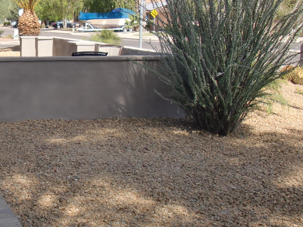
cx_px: 23
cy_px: 91
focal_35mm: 67
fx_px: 587
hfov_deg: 27.8
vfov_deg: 21.9
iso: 64
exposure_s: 1/640
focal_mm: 6.3
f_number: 2.8
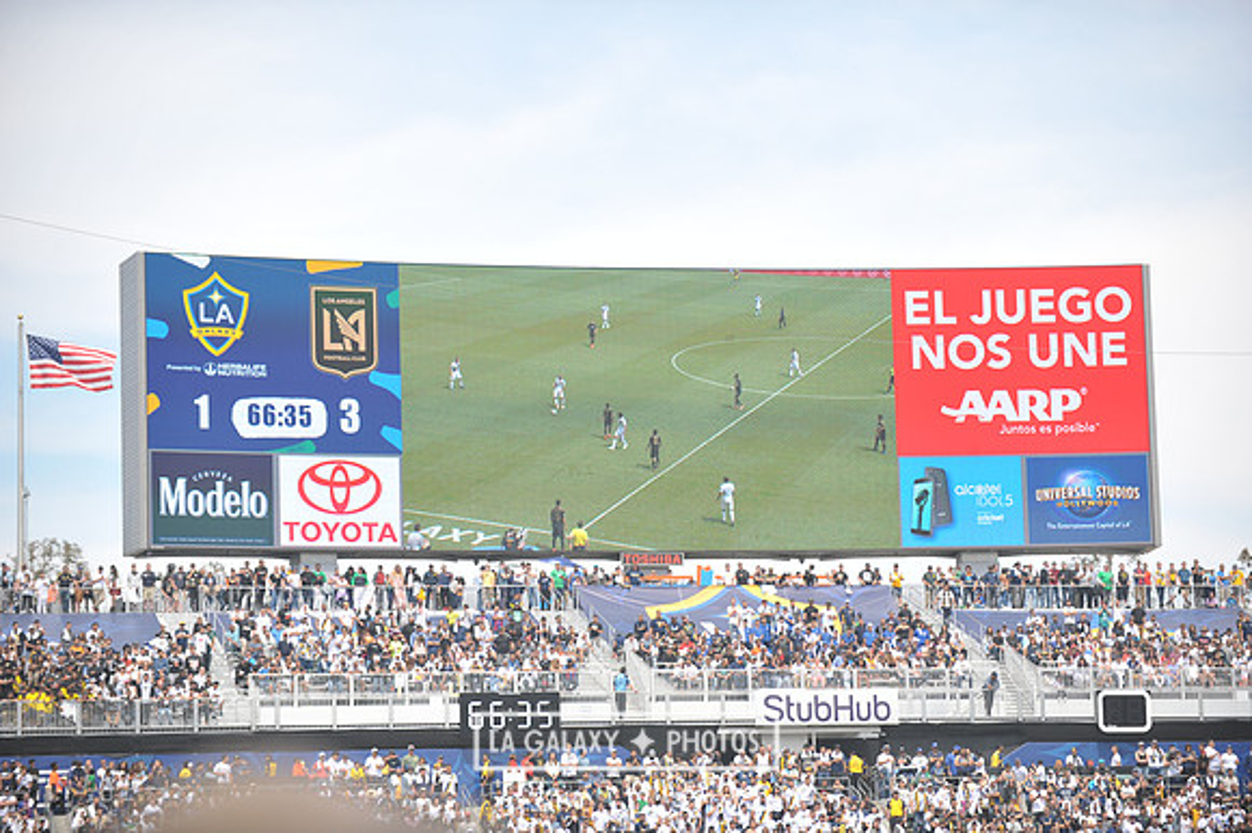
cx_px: 626
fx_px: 4345
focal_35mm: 125
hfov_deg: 16.4
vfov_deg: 11.0
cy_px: 416
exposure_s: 1/2000
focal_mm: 125
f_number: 3.5
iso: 320
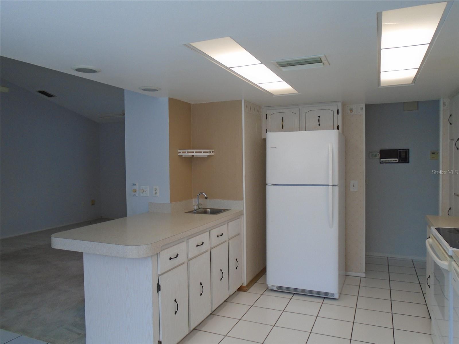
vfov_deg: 53.1
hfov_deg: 67.3
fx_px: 345
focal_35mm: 26
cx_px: 230
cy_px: 172
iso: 100
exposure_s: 1/50
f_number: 3.2
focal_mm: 4.6
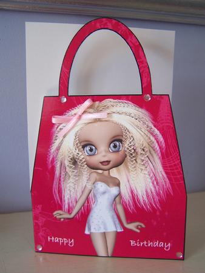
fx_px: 300
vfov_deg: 49.0
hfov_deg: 37.8
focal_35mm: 38
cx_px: 102
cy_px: 136
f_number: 2.8
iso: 80
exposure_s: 1/30
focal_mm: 6.3
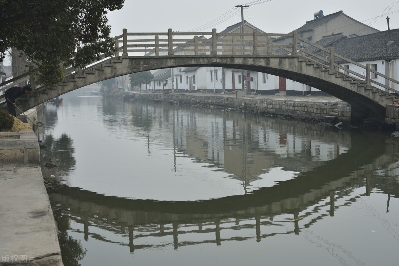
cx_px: 200
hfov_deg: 39.6
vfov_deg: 27.0
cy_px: 133
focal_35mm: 50
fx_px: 554
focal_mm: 50
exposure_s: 1/500
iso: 100
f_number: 5.6
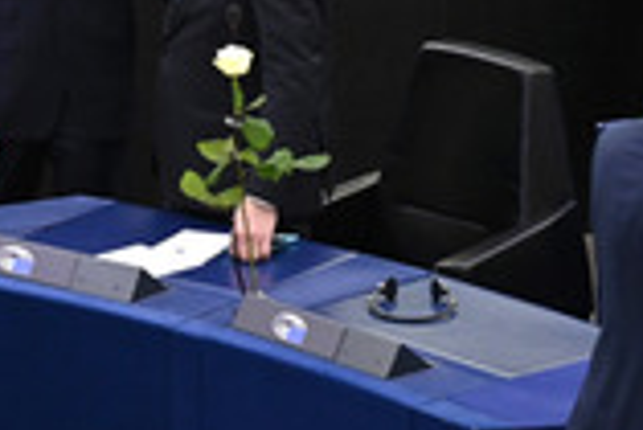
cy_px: 115
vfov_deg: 2.4
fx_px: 10262
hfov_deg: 3.6
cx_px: 92
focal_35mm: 574
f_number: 2.8
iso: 800
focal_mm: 200
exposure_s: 1/320
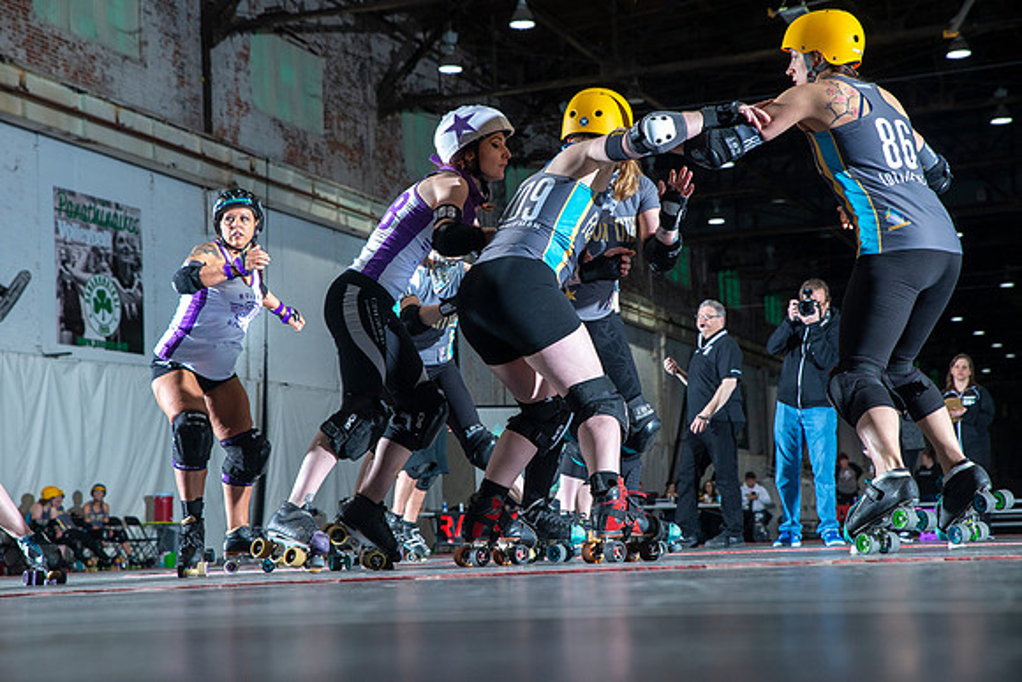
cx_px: 511
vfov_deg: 19.5
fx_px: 1988
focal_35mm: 70
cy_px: 341
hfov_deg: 28.8
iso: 800
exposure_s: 1/160
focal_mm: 70
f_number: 7.1
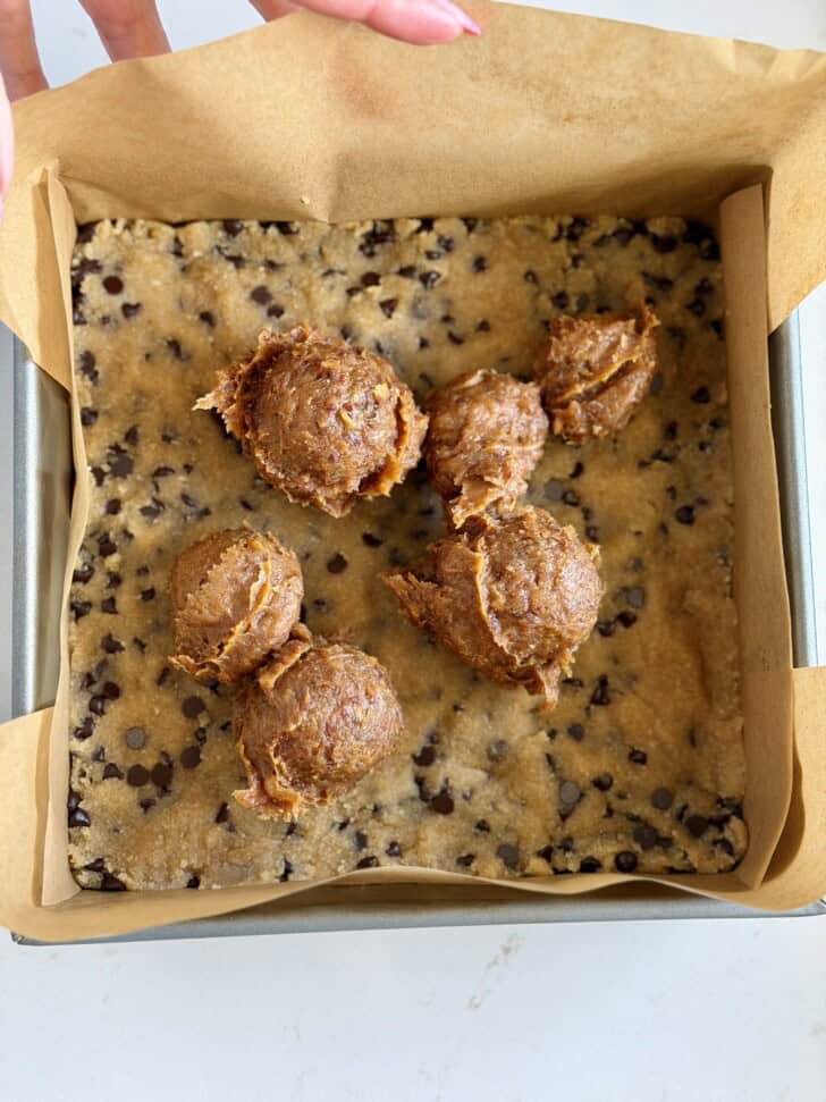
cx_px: 413
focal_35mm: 48
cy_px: 551
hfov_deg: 30.3
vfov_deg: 39.7
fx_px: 1527
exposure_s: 1/60
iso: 125
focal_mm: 6.8
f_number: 1.8
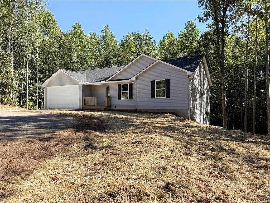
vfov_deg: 56.8
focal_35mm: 24
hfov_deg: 71.6
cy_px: 102
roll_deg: +0.5
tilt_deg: +0.7
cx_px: 135
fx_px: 187
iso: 80
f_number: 1.78
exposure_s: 1/2000
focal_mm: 6.76
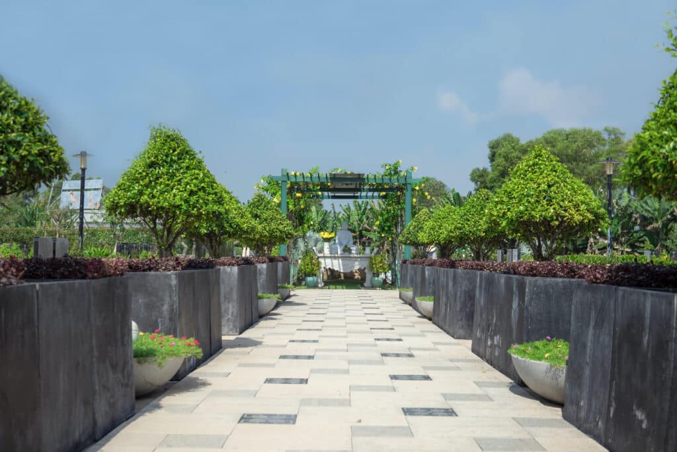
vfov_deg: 29.9
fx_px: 846
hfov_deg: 43.6
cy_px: 226
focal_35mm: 45
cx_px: 338
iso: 100
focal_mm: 30
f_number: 2.8
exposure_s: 1/3200
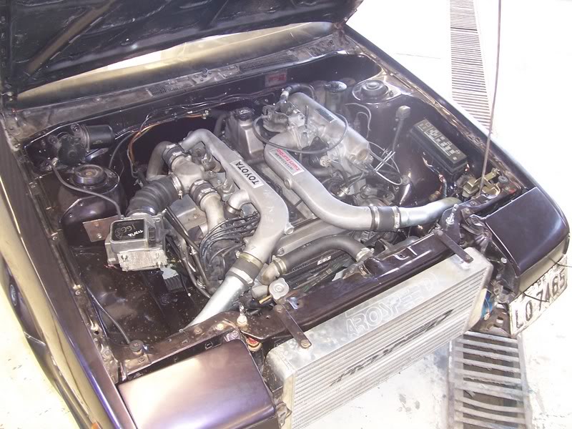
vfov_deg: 41.8
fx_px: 562
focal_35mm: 34
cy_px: 214
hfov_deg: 54.0
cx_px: 286
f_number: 2.7
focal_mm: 5.6
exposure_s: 1/10
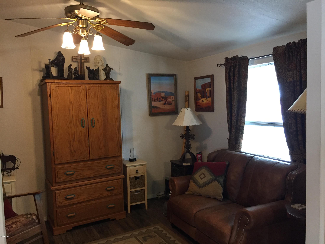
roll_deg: +0.3
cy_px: 122
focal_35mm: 29
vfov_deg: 48.2
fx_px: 272
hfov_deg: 61.7
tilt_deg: -2.8
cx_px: 162
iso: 160
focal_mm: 4.15
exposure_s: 1/30
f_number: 2.2
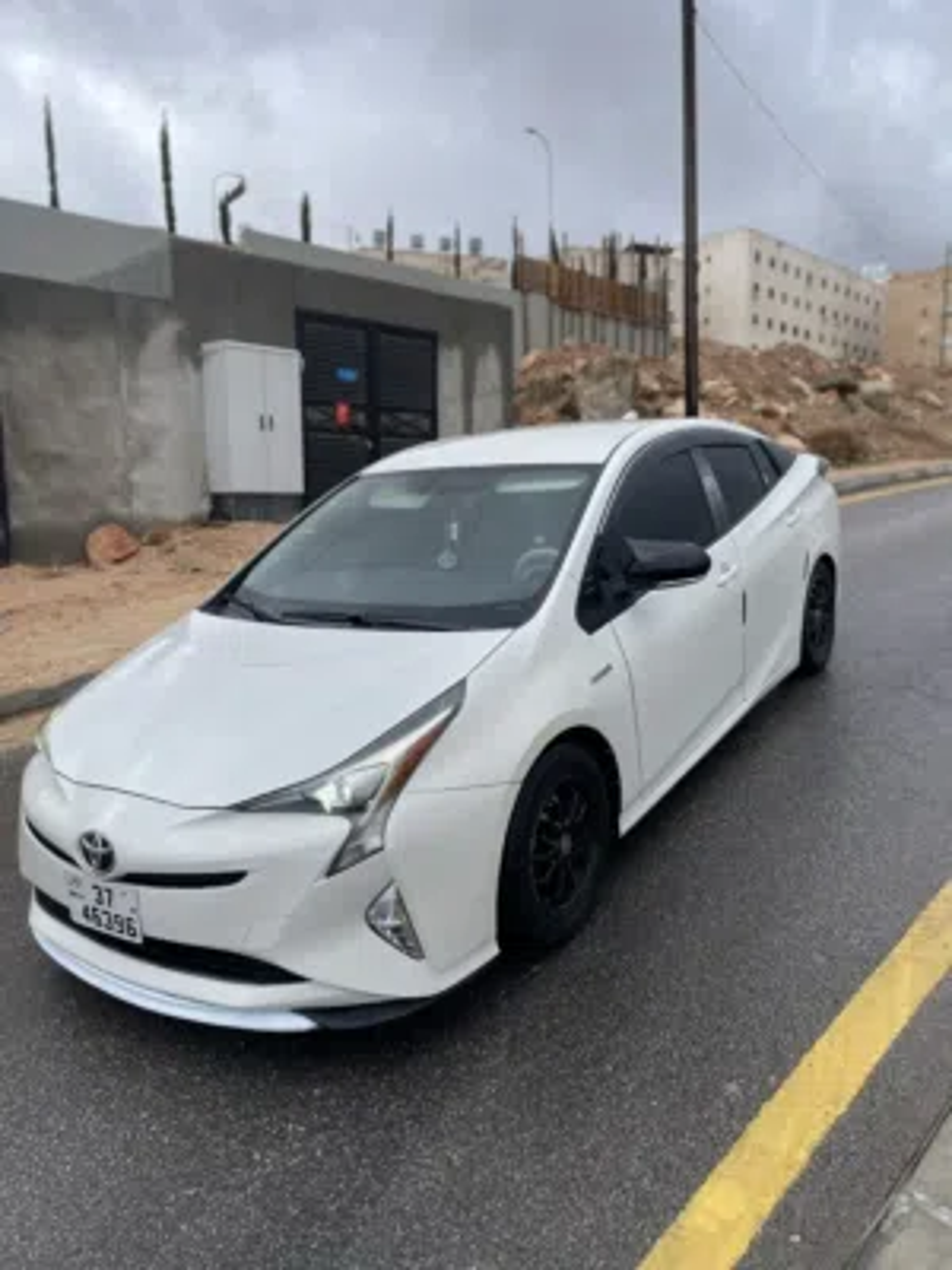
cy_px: 635
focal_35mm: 26
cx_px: 476
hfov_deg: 53.1
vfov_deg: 67.3
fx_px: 953
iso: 50
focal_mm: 4.2
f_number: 1.6
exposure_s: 1/1125
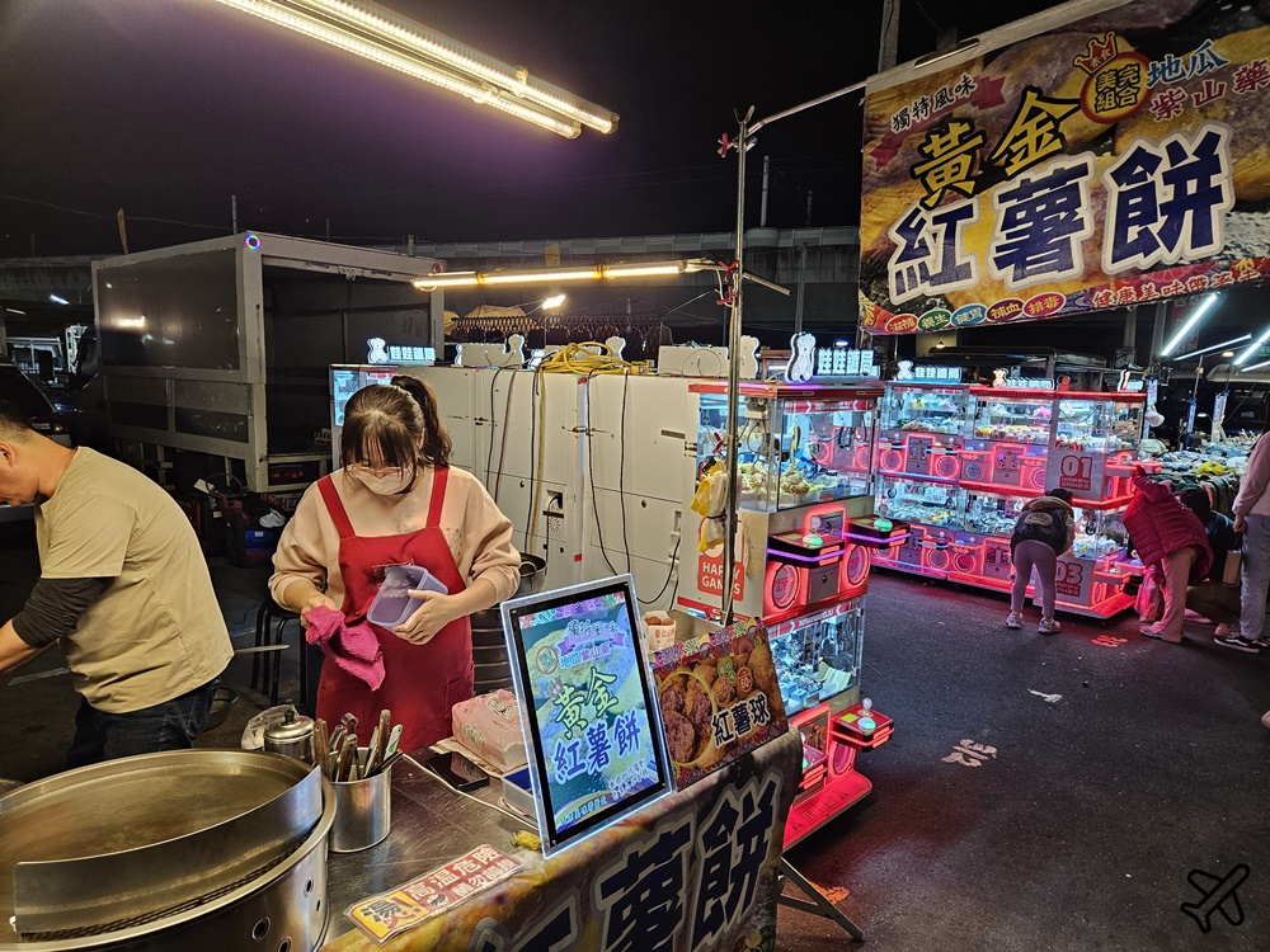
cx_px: 635
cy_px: 476
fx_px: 844
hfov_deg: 73.9
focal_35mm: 23
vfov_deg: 58.9
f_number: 1.8
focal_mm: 5.4
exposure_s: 1/120
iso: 125
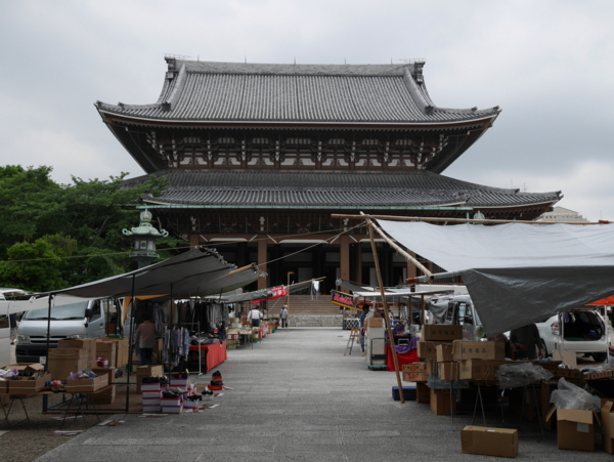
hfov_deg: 46.8
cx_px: 307
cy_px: 231
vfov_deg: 36.0
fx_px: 710
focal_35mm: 40
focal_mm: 20
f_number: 6.3
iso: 200
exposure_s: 1/200
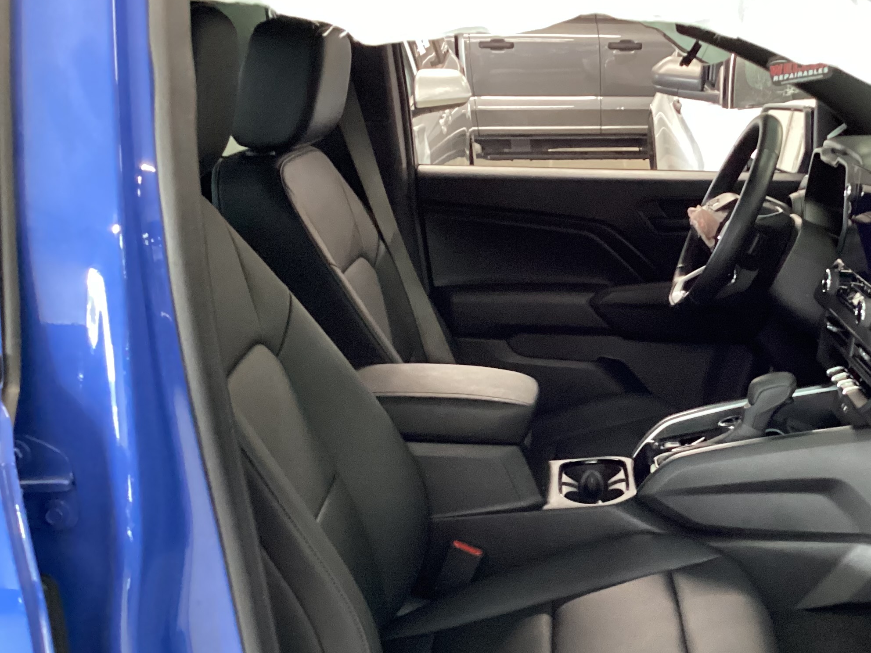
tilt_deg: -20.5
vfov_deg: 28.4
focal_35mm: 51
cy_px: 433
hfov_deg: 36.2
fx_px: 1283
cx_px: 695
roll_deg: +0.6
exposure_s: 1/30
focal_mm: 3.3
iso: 400
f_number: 2.4
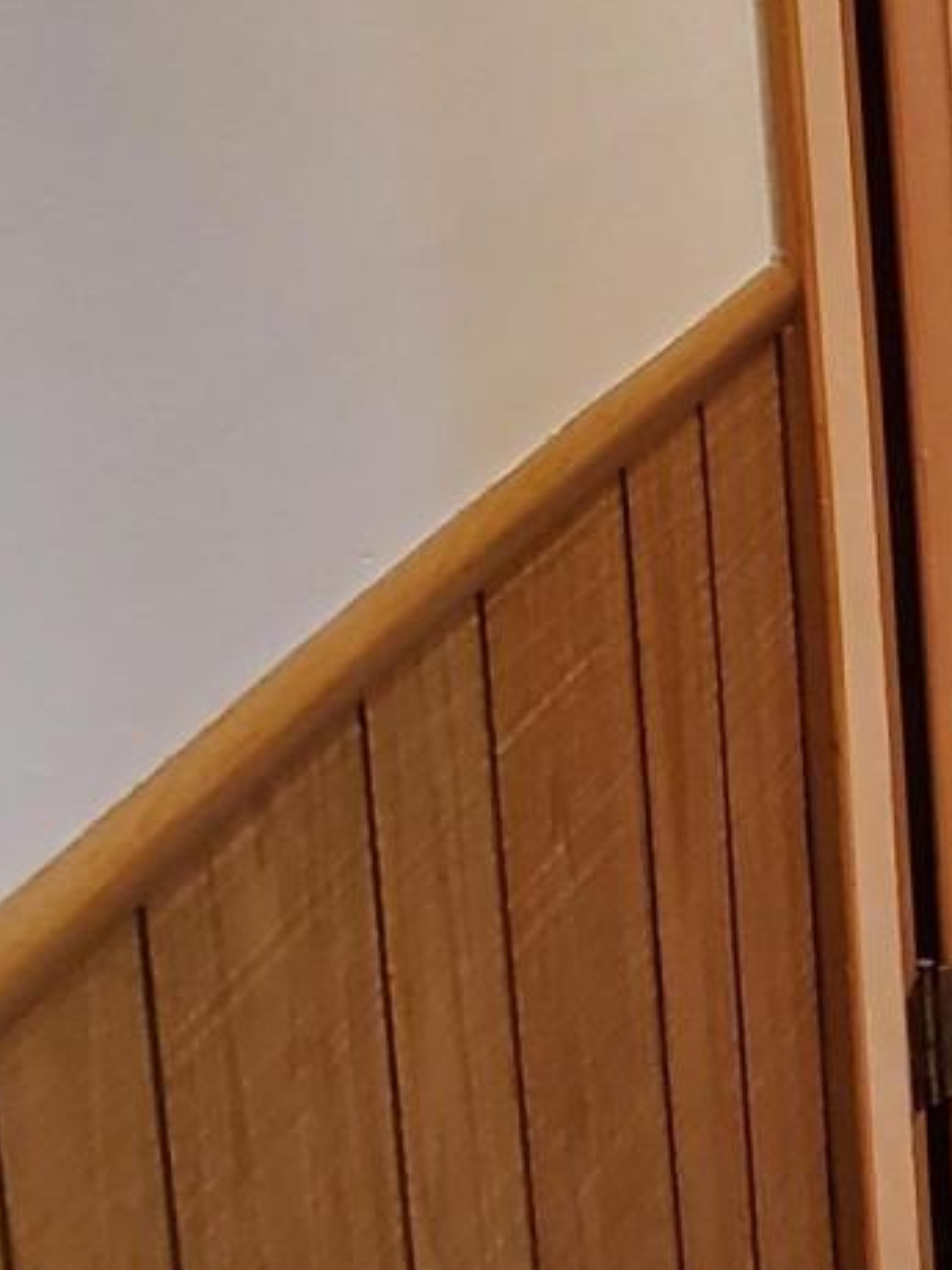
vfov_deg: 17.3
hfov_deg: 11.8
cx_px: 1893
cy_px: 312
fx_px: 4144
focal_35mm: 113
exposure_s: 1/39
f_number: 2.4
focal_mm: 4.3
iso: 320
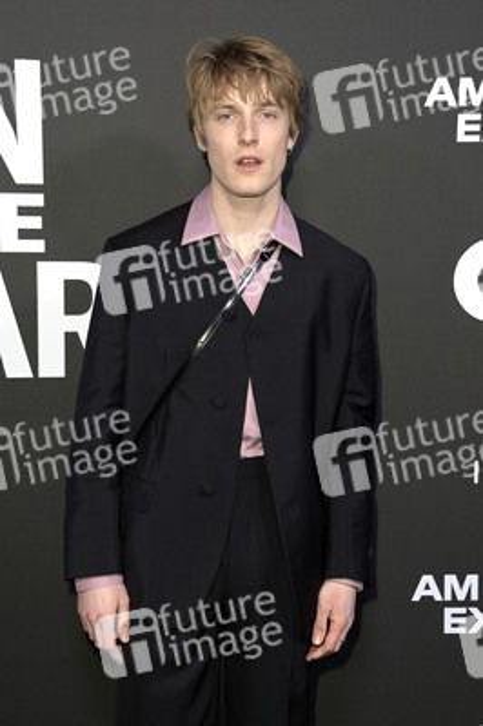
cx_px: 242
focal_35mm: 65
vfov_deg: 31.0
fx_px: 1310
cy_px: 363
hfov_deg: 20.9
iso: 1000
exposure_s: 1/250
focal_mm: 65
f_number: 5.6
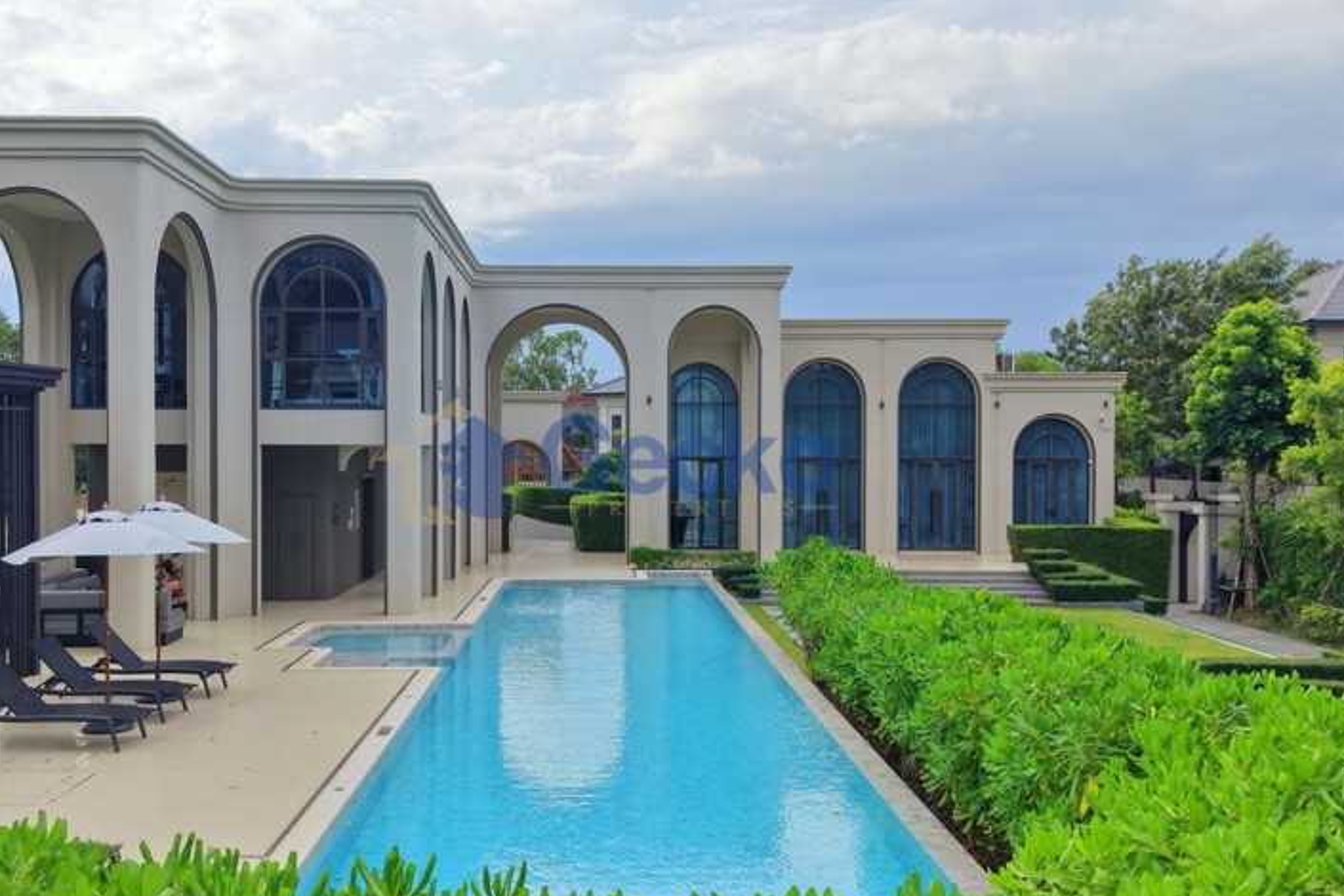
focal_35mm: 35
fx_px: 1307
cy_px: 461
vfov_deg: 37.8
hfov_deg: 54.3
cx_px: 607
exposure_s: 1/350
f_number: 1.8
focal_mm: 8.67
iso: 280
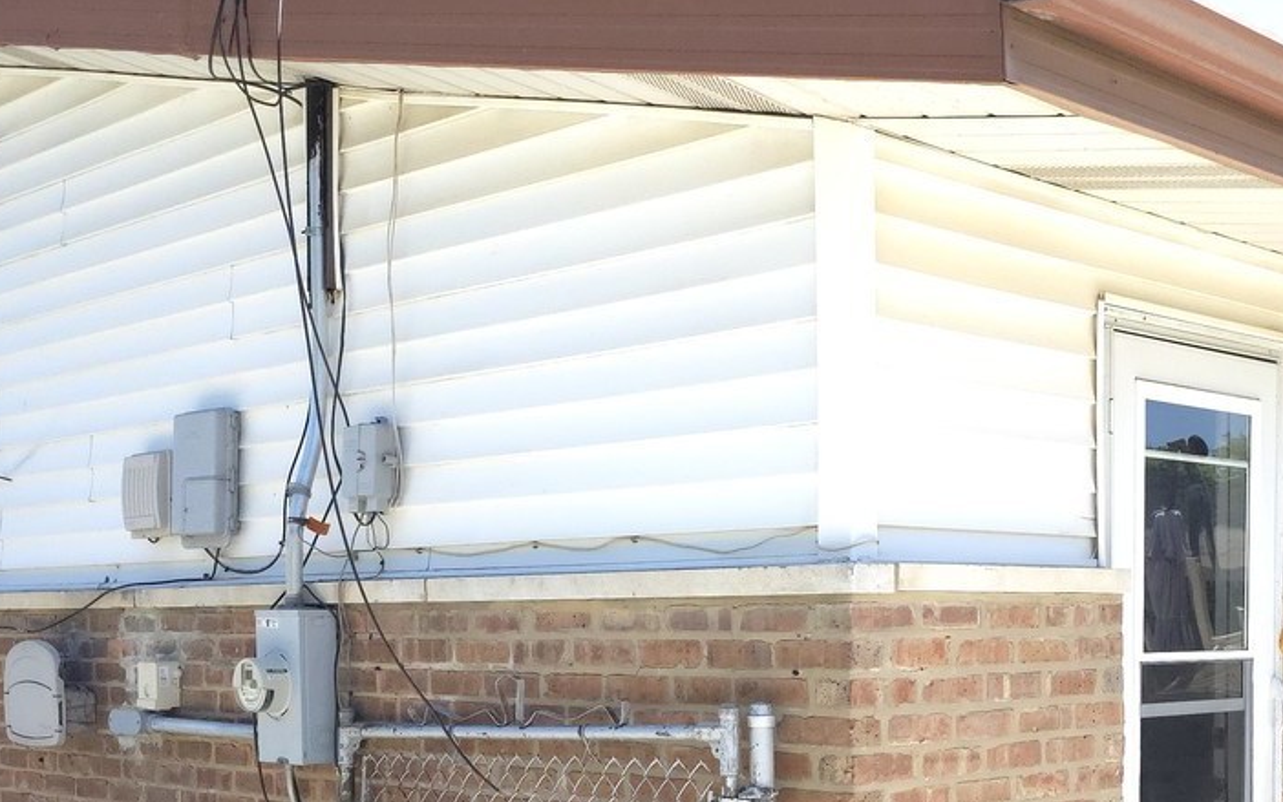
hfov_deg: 40.1
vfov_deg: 24.9
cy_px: 749
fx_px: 1749
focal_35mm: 50
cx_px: 791
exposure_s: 1/8000
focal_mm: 6.3
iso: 800
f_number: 1.7
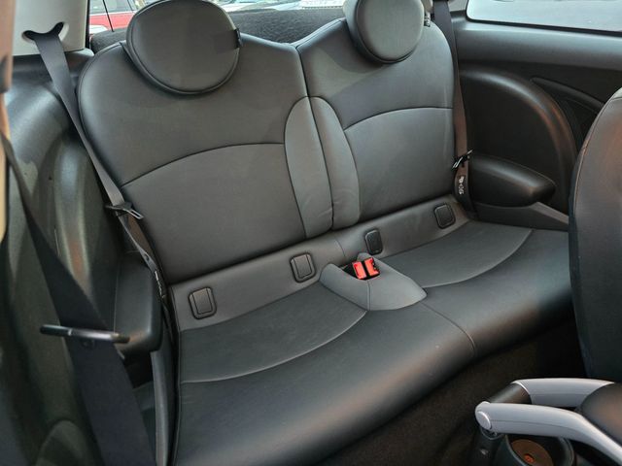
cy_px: 233
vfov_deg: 58.9
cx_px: 311
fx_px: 413
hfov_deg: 73.9
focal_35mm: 23
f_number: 1.7
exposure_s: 1/30
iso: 1600
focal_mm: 6.3
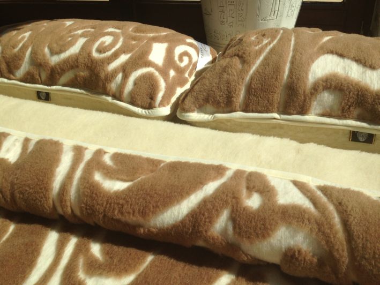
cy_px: 142
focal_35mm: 33
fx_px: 362
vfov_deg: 43.0
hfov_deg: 55.3
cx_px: 190
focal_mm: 4.13
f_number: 2.4
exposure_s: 1/2358
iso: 50
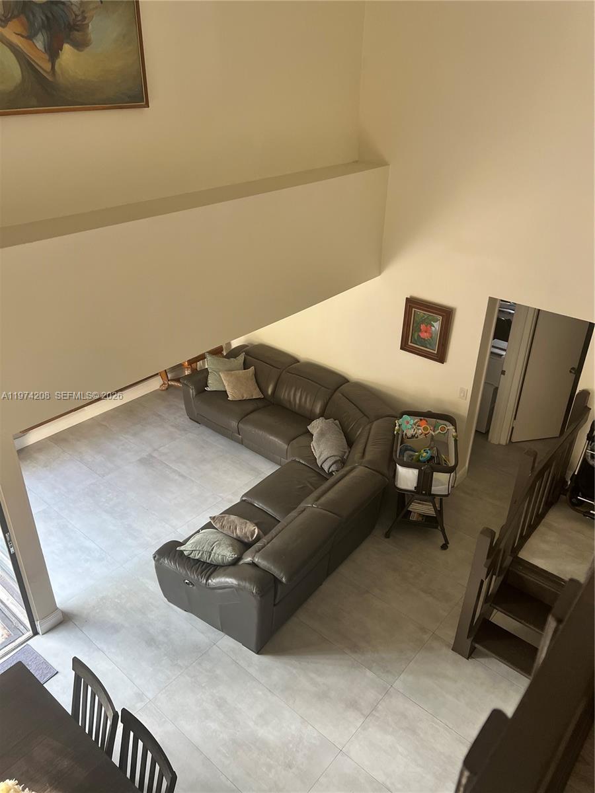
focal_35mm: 26
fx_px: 596
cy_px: 396
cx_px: 298
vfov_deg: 67.3
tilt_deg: -28.9
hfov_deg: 53.1
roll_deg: -0.1
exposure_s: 1/121
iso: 125
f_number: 1.5
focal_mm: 5.7
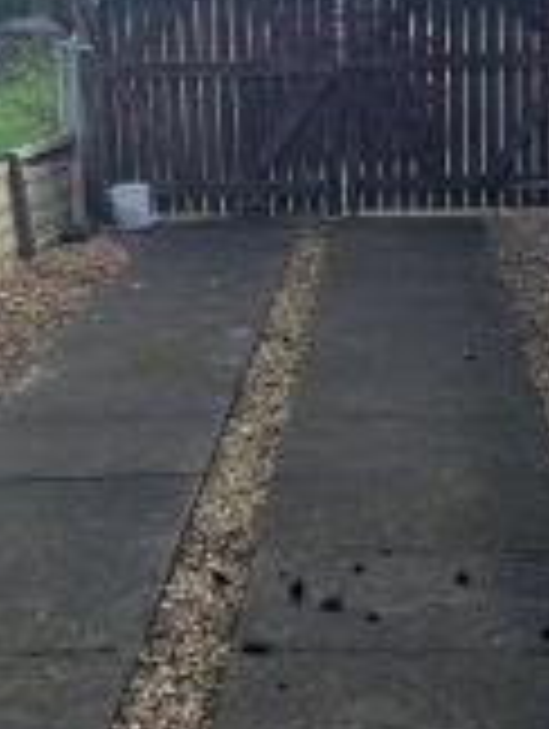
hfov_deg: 21.1
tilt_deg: -8.2
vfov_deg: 27.2
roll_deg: -1.0
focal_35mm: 70
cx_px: 302
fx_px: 1476
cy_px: 155
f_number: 1.8
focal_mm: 4.25
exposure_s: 1/1368
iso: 25
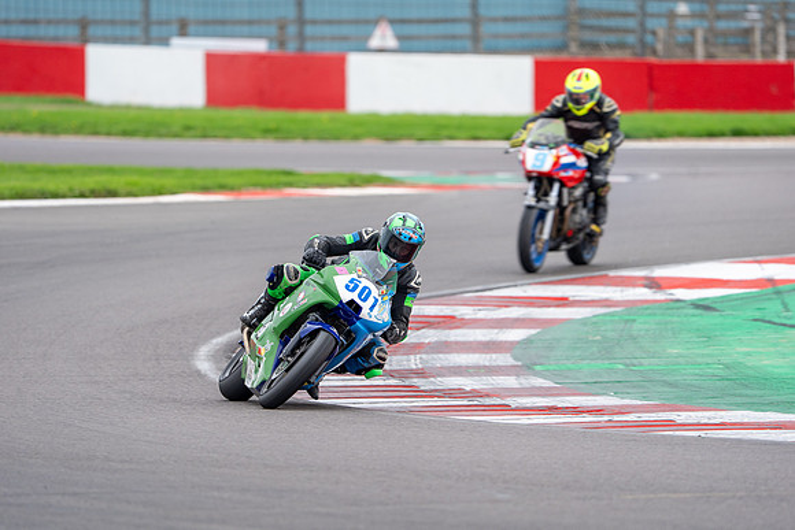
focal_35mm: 400
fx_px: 8844
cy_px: 265
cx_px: 398
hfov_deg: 5.1
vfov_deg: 3.4
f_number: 5
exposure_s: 1/320
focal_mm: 400
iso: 500
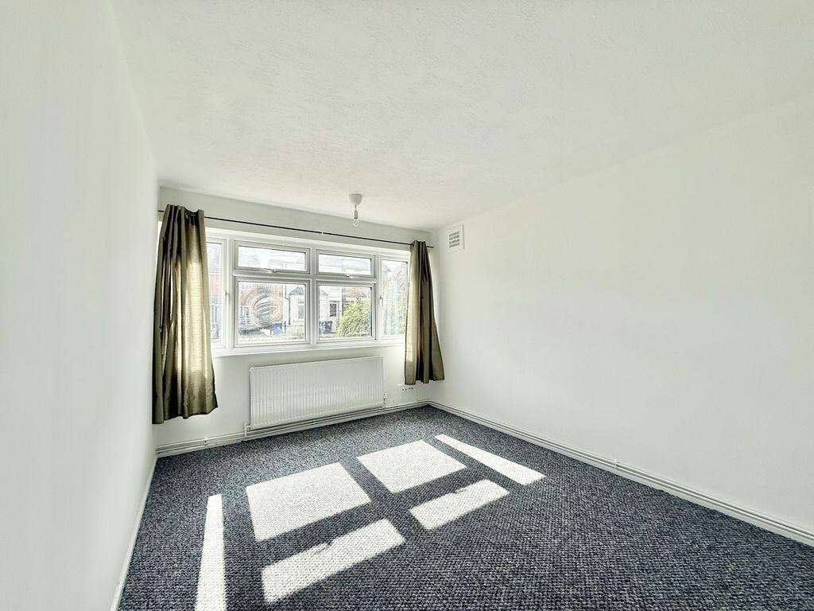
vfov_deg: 85.7
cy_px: 306
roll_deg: +0.5
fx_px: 329
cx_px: 407
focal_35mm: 14
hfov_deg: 102.1
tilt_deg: +1.6
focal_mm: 2.22
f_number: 2.2
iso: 64
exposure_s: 1/779
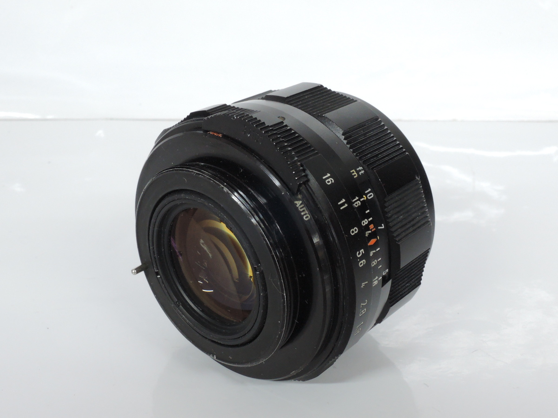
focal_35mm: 50
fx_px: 806
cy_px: 209
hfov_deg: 38.2
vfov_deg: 29.1
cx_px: 279
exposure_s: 1/15
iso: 800
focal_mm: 10.7
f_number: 8
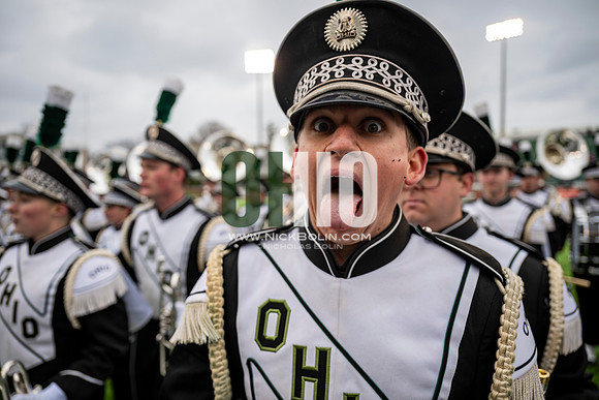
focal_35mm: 24
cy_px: 200
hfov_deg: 73.7
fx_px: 399
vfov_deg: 53.2
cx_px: 300
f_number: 2.8
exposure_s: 1/500
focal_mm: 24
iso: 100
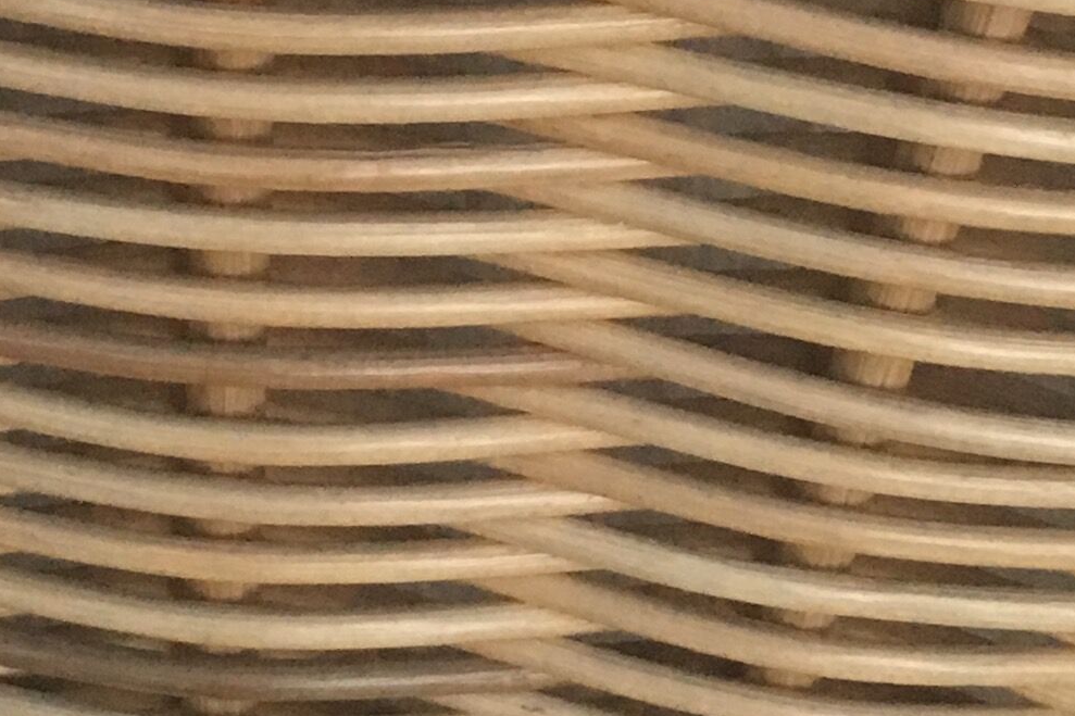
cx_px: 387
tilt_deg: -37.9
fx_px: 3672
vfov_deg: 10.9
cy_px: -151
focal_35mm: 123
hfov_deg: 16.6
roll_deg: -3.7
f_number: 2.2
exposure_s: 1/20
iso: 200
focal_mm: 4.15
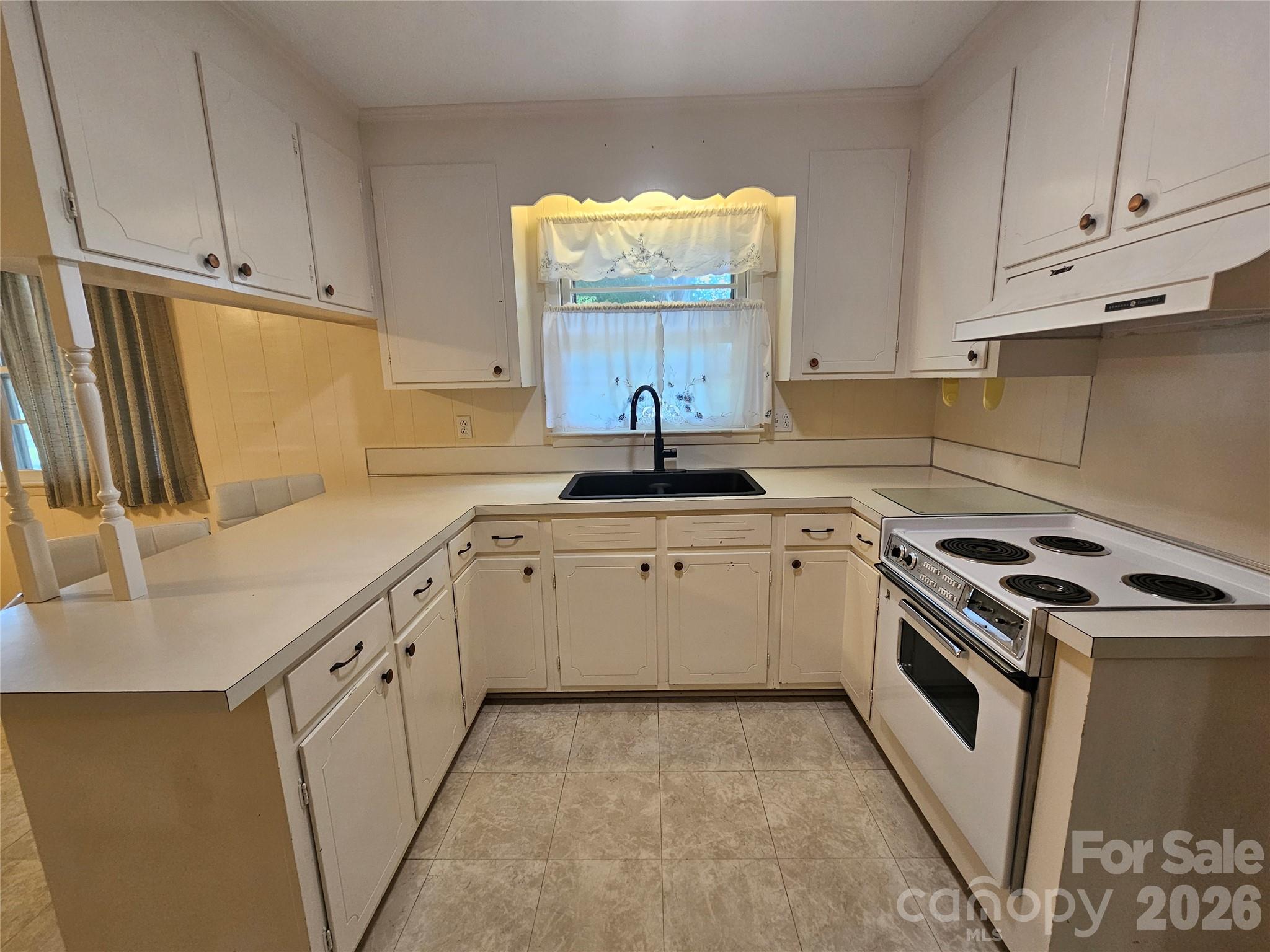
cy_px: 476
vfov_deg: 89.9
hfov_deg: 106.2
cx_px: 635
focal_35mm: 13
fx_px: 477
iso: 160
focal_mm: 2.2
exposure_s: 1/60
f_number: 2.2
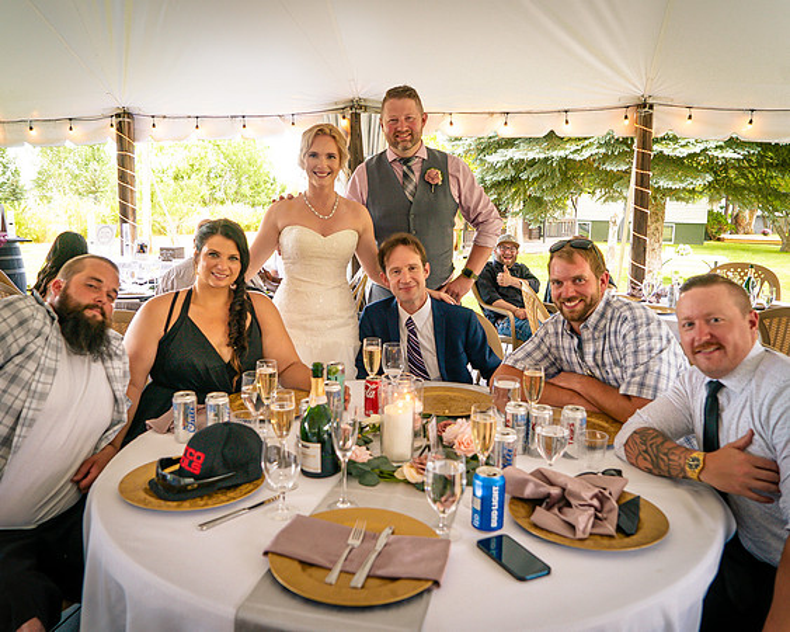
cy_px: 316
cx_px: 384
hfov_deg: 61.5
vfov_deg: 50.8
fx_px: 664
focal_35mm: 28
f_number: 4
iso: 320
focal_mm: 24
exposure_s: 1/60
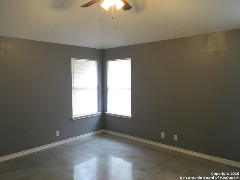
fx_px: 201
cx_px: 120
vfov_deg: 48.2
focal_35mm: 29
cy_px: 90
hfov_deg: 61.7
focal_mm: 4.15
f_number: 2.2
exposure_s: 1/30
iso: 80
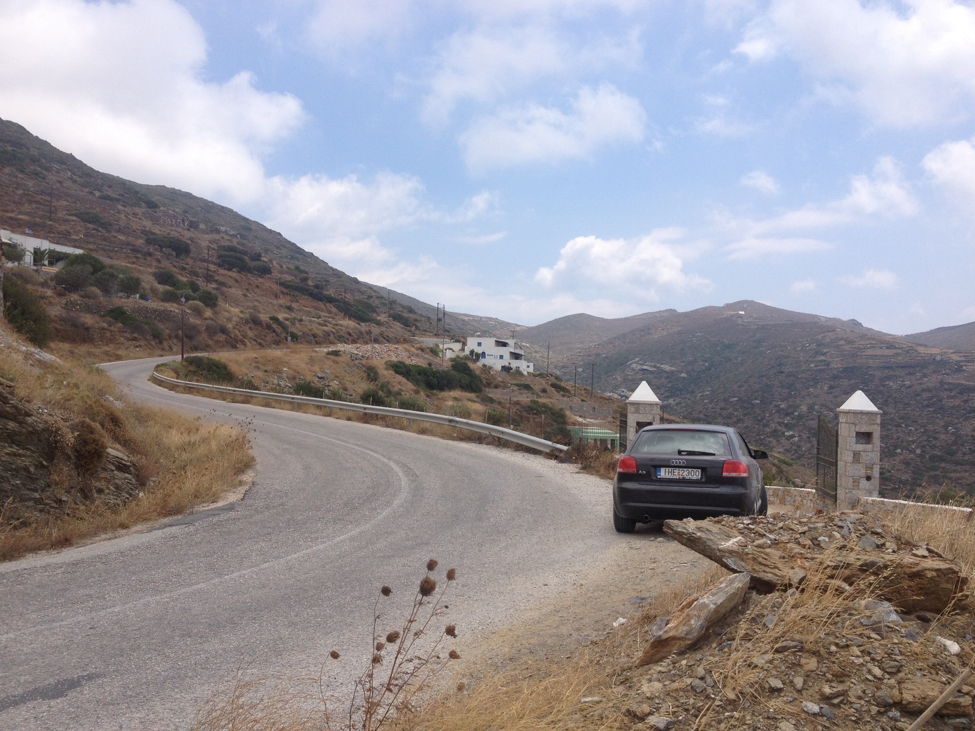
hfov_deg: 52.6
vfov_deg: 40.7
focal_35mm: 35
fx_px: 986
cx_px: 488
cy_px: 366
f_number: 2.4
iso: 50
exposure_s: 1/2045
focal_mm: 4.28
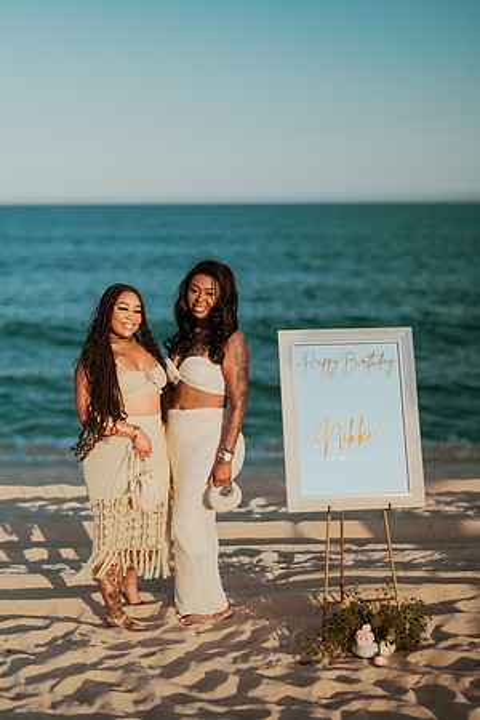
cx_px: 240
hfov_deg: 23.4
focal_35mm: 58
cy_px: 360
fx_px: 1160
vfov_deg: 34.5
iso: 100
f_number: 1.8
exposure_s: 1/6400
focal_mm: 58
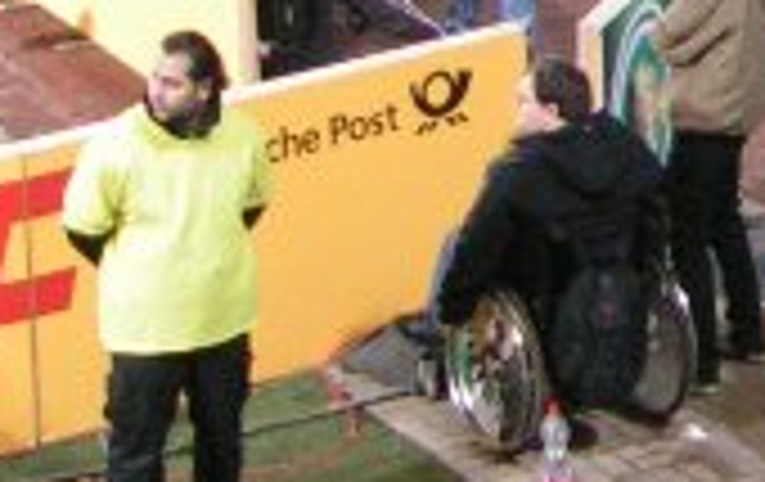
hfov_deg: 10.7
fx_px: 3948
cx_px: 1120
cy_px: -270
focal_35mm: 189
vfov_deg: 6.9
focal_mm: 5.8
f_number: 2.8
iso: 200
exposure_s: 1/20
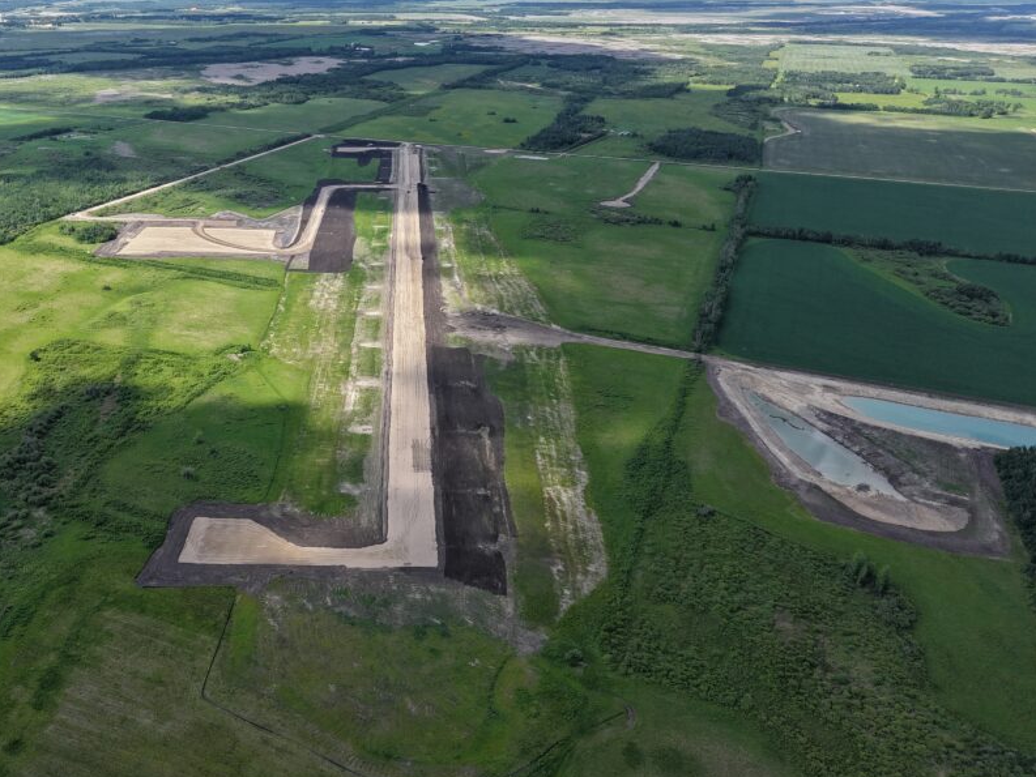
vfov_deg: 45.3
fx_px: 928
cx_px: 372
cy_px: 333
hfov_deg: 57.4
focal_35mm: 31
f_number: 1.8
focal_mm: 8.67
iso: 240
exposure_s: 1/4000
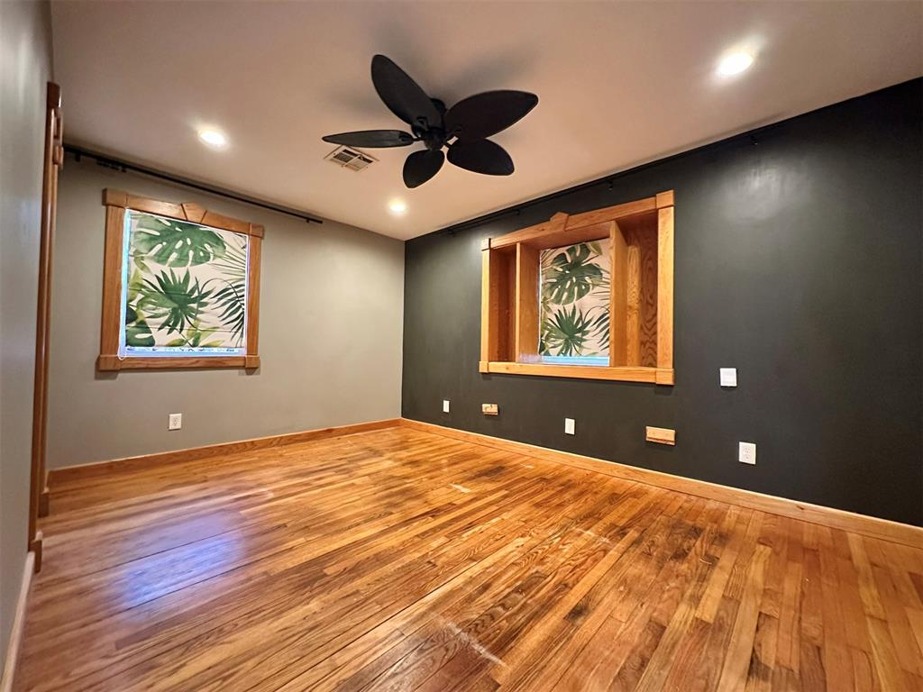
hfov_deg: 102.1
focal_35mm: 14
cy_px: 346
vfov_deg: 85.7
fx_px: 373
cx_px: 462
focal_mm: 2.22
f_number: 2.2
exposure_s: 1/40
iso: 800
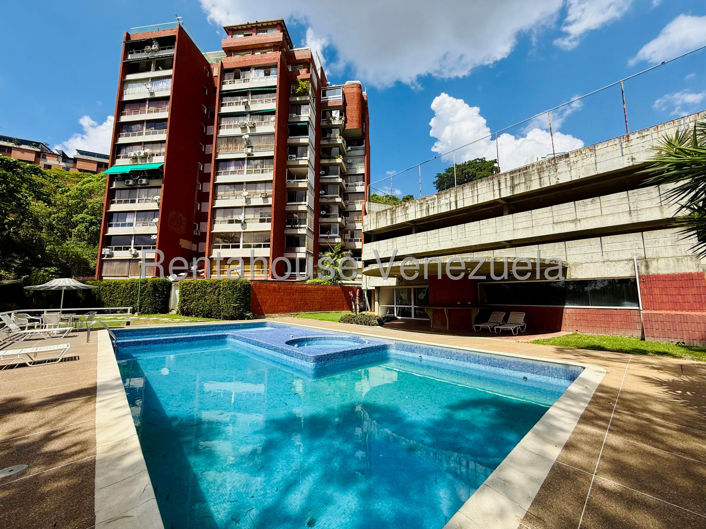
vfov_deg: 85.7
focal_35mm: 14
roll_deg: +0.1
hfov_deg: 102.1
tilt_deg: +8.0
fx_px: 286
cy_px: 264
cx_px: 353
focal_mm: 2.22
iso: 50
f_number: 2.2
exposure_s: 1/1656
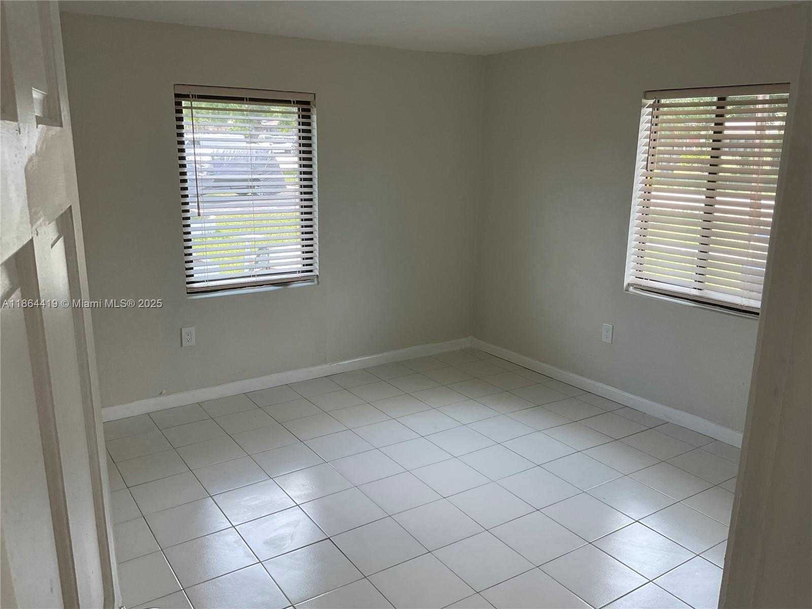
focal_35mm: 29
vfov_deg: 48.2
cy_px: 304
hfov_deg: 61.7
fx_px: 680
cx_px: 406
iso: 40
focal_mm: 3
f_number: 1.8
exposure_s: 1/120
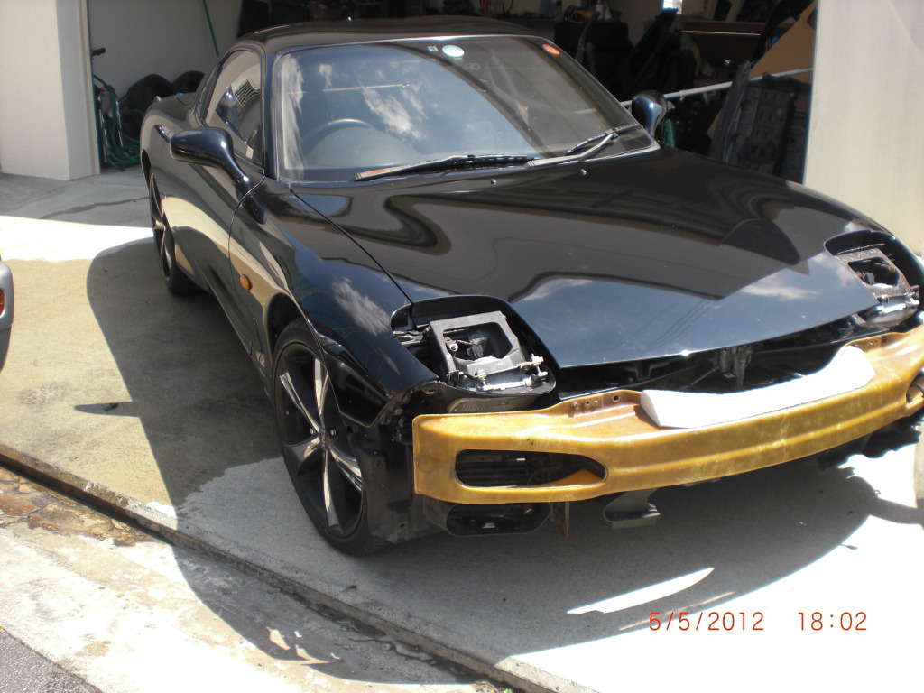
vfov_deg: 37.7
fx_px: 1014
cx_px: 462
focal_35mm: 38
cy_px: 346
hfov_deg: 49.0
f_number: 3.1
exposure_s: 1/400
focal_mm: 6.3
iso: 64
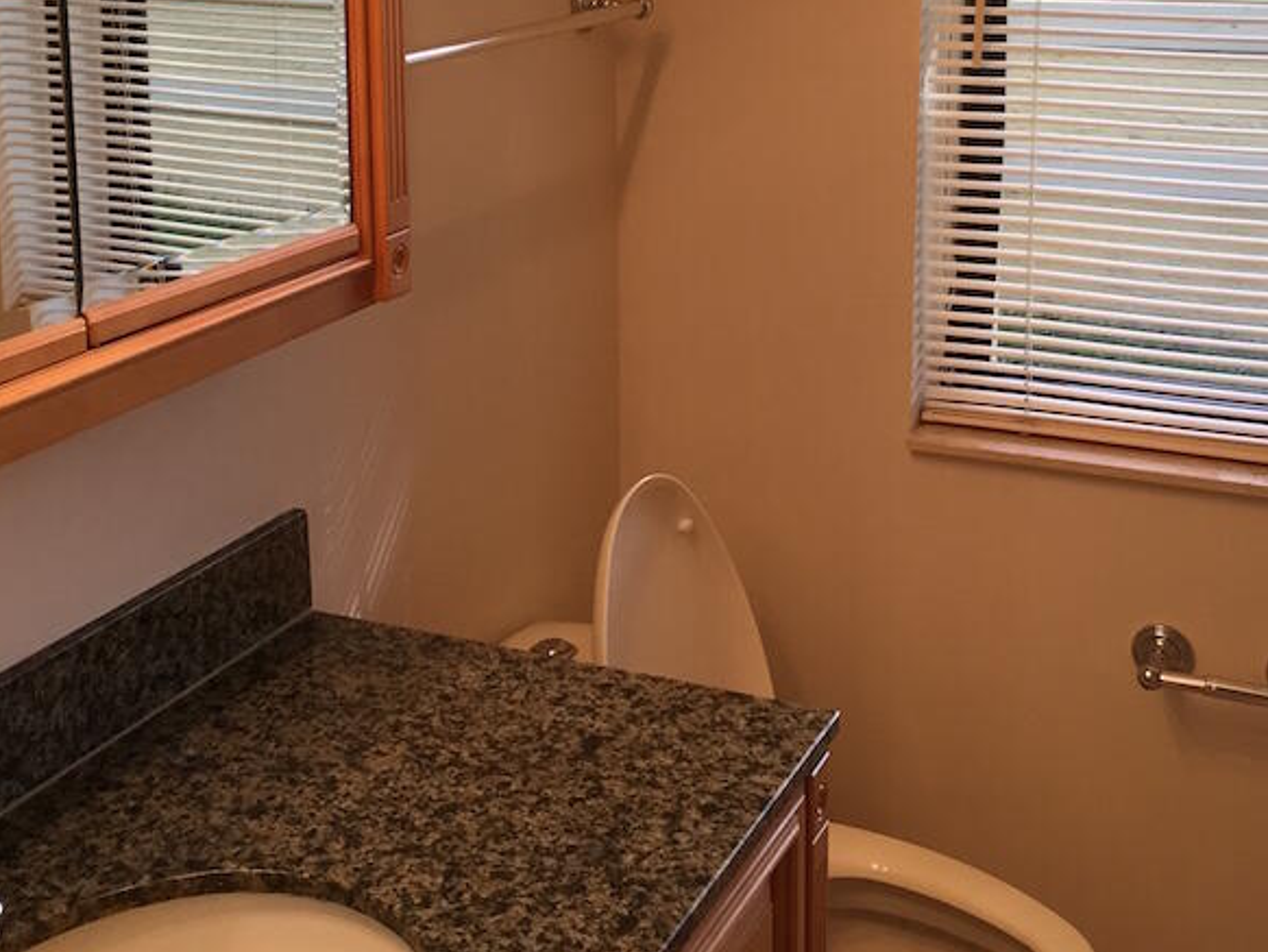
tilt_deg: -9.7
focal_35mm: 51
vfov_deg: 28.1
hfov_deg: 37.4
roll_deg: +0.3
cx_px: 519
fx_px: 1869
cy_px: 220
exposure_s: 1/40
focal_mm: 4.15
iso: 32
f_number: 2.2
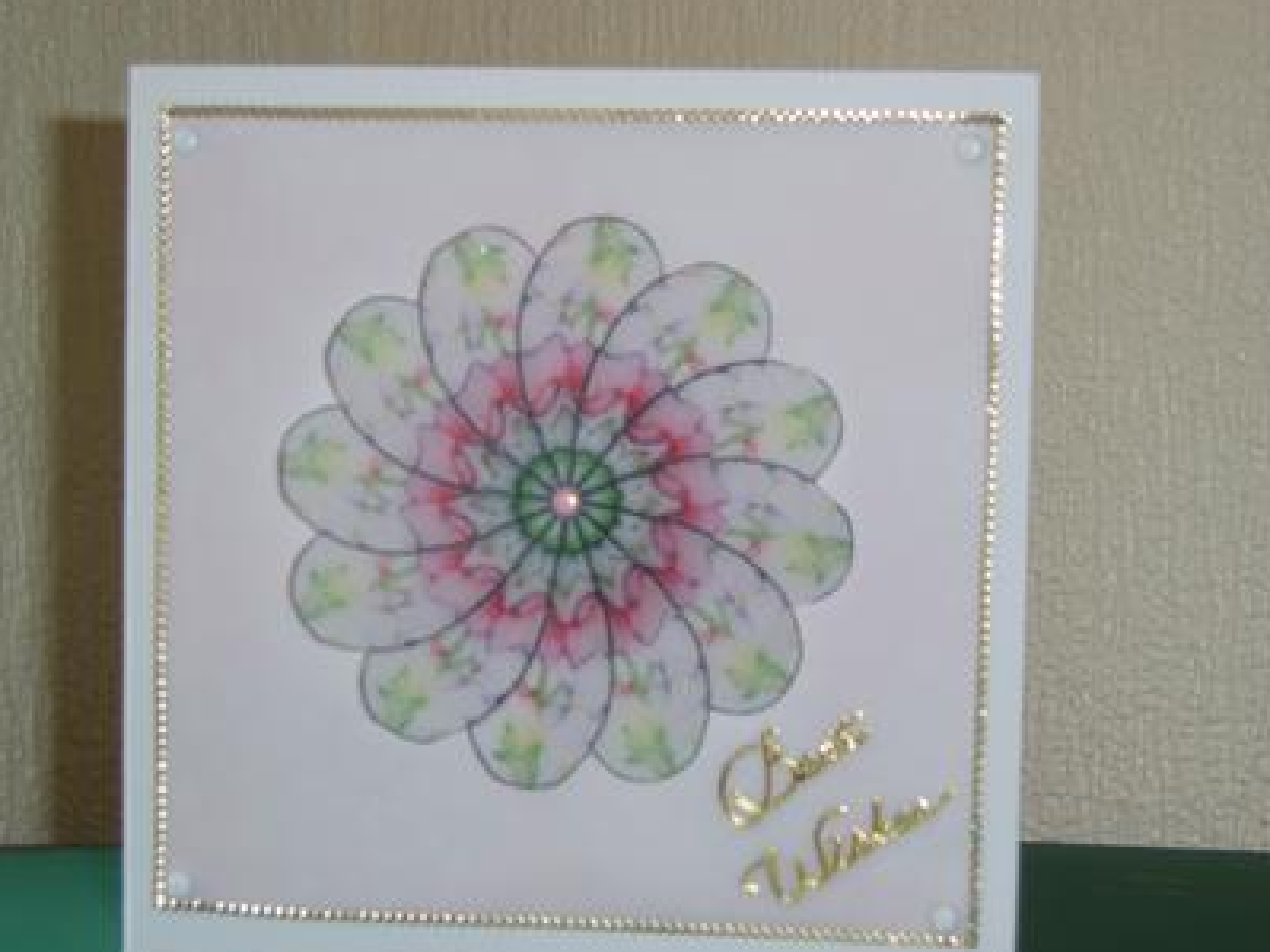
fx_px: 2897
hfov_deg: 24.7
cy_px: 519
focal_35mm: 79
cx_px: 586
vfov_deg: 18.6
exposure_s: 1/40
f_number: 3.8
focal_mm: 14.5
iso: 50
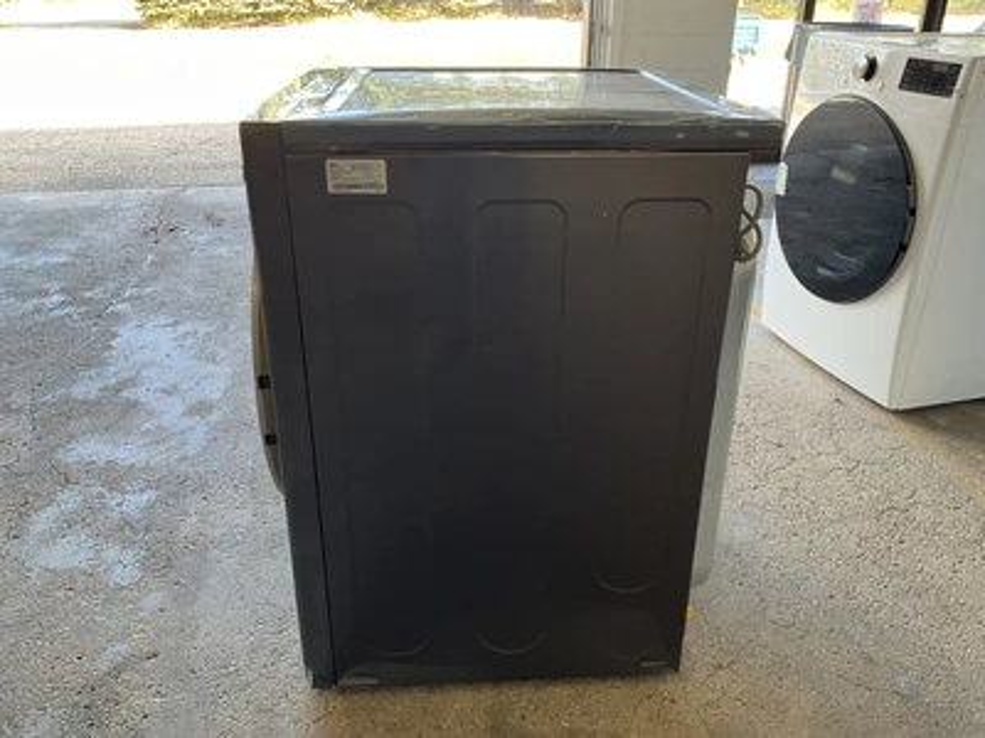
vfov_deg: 48.2
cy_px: 369
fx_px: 825
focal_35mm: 29
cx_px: 492
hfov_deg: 61.7
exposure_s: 1/60
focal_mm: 3
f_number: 1.8
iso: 64
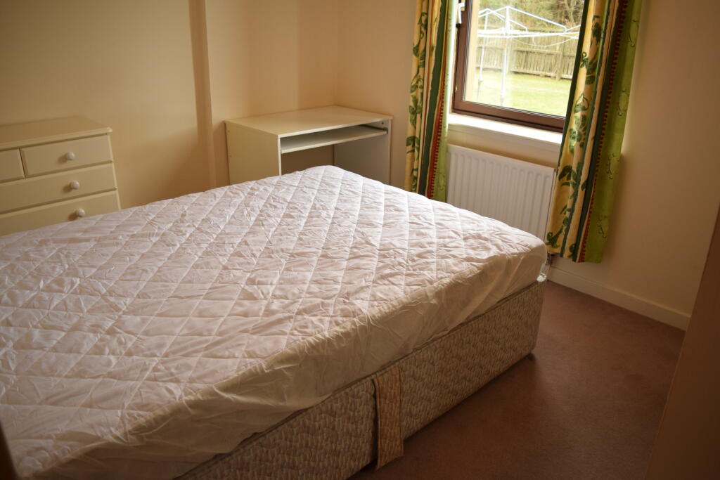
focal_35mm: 27
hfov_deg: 67.4
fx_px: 540
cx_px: 360
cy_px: 240
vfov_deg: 47.9
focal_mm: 18
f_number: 4
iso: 800
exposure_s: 1/60
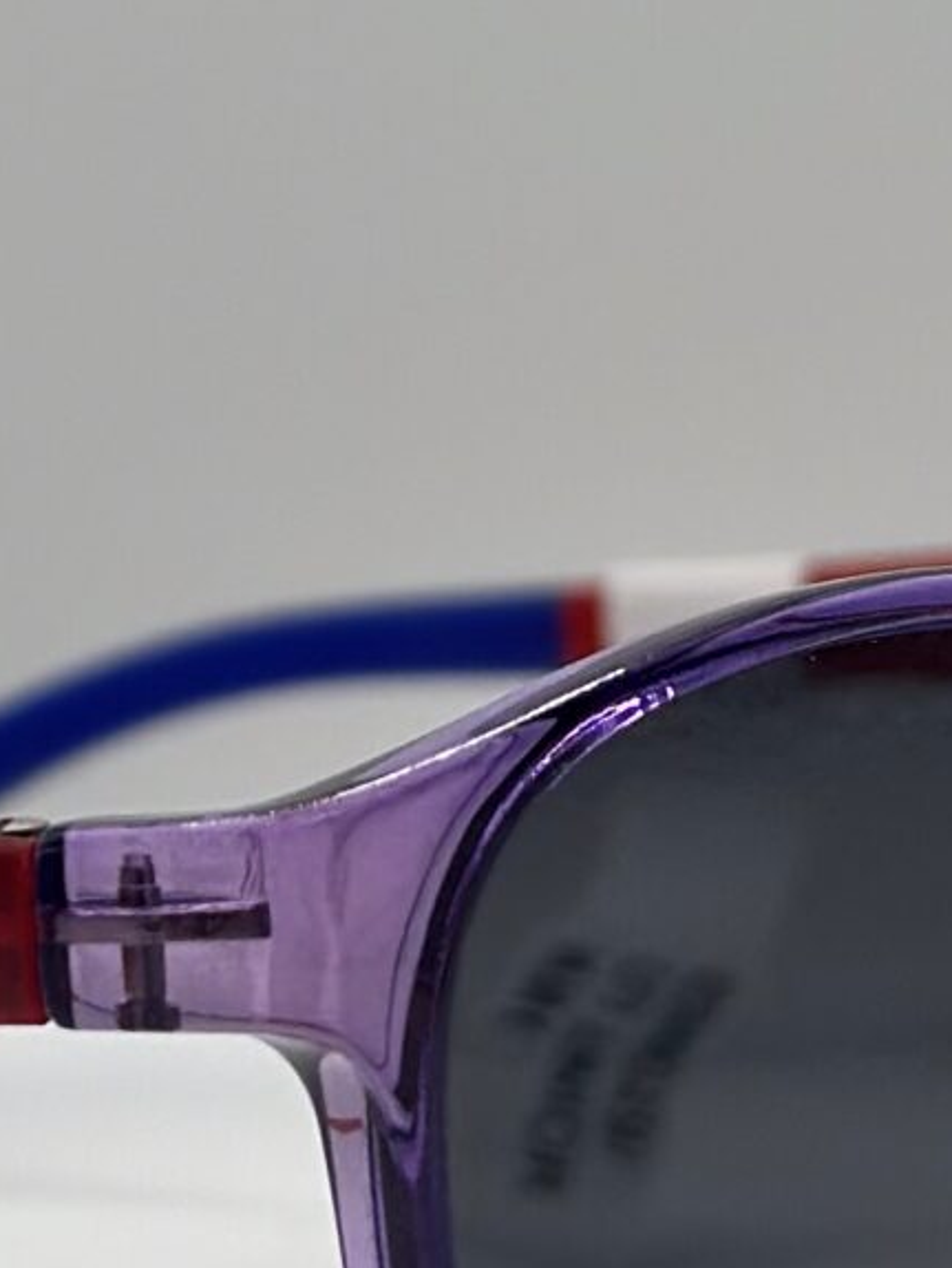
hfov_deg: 6.9
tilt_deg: -8.8
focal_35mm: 214
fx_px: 7841
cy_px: 563
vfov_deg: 9.2
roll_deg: +0.1
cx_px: 152
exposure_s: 1/816
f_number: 1.78
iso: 80
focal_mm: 6.86
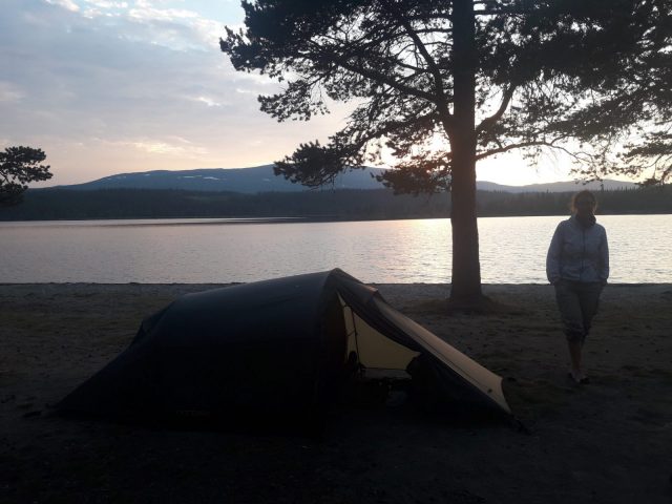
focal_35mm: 28
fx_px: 544
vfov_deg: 49.7
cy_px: 252
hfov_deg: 63.4
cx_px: 336
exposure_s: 1/242
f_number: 1.9
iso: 40
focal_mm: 3.7
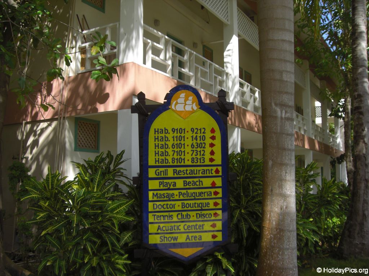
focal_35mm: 38
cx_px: 184
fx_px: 405
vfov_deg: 37.7
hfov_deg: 49.0
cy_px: 138
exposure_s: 1/640
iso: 64
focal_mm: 6.2
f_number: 2.7
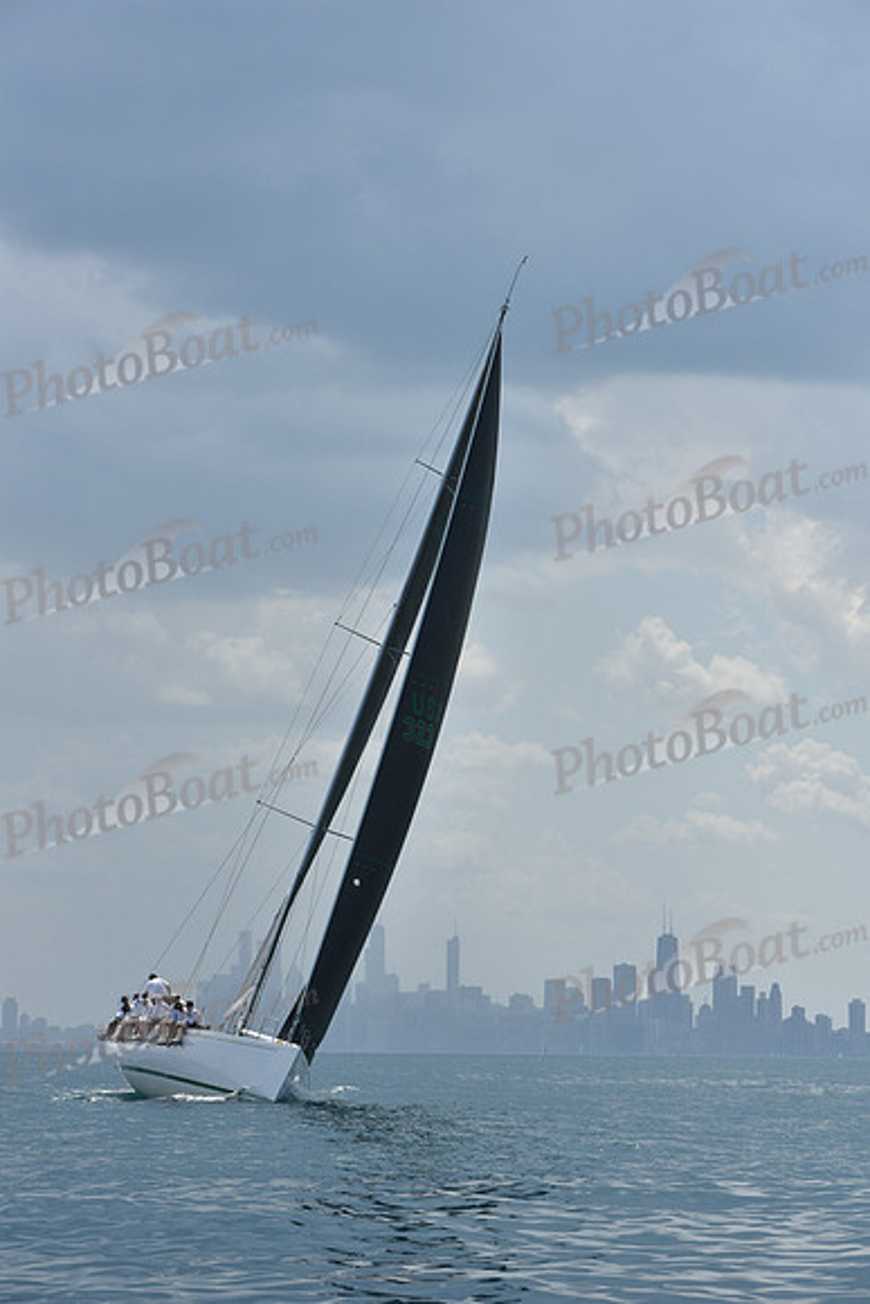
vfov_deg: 19.5
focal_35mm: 105
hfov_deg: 13.0
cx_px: 435
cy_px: 652
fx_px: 3804
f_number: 9
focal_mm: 105
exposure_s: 1/1250
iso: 250
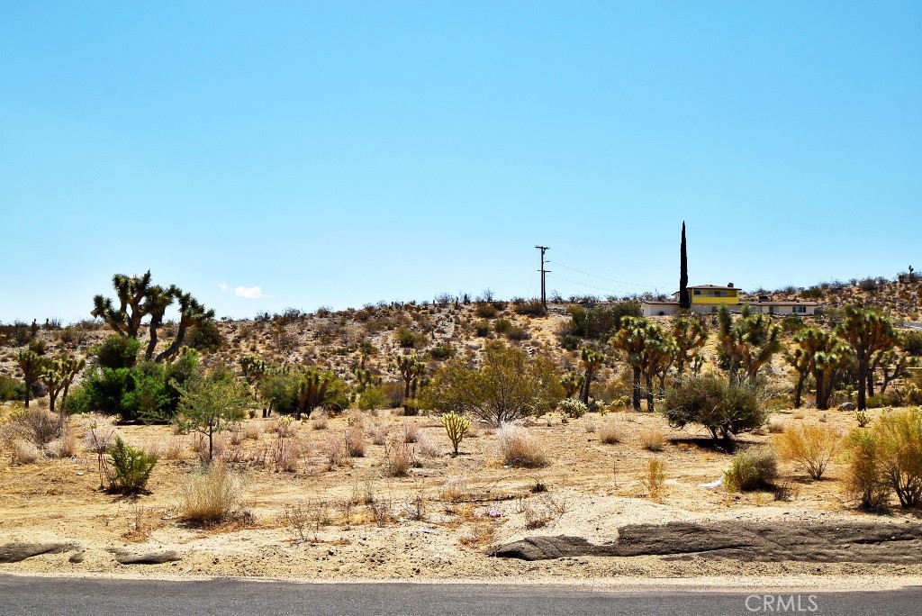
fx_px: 922
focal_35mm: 36
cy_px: 308
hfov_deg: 53.1
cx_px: 461
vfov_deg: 36.9
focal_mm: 24
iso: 100
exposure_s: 1/320
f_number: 9
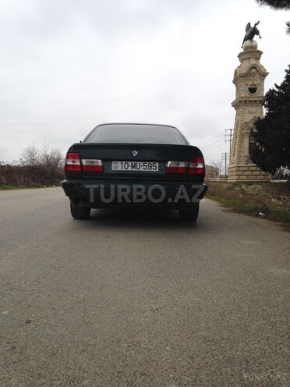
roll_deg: -0.4
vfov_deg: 55.4
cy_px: 194
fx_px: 369
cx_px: 145
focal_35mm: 33
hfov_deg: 42.9
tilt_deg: +1.9
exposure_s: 1/341
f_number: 2.4
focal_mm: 4.12
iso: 50
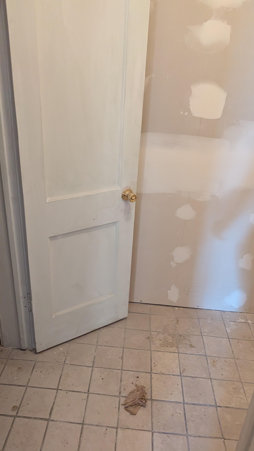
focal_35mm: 27
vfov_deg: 69.9
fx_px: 323
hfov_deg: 42.9
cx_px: 115
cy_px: 221
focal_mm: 6.9
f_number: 1.68
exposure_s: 1/60
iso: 2689
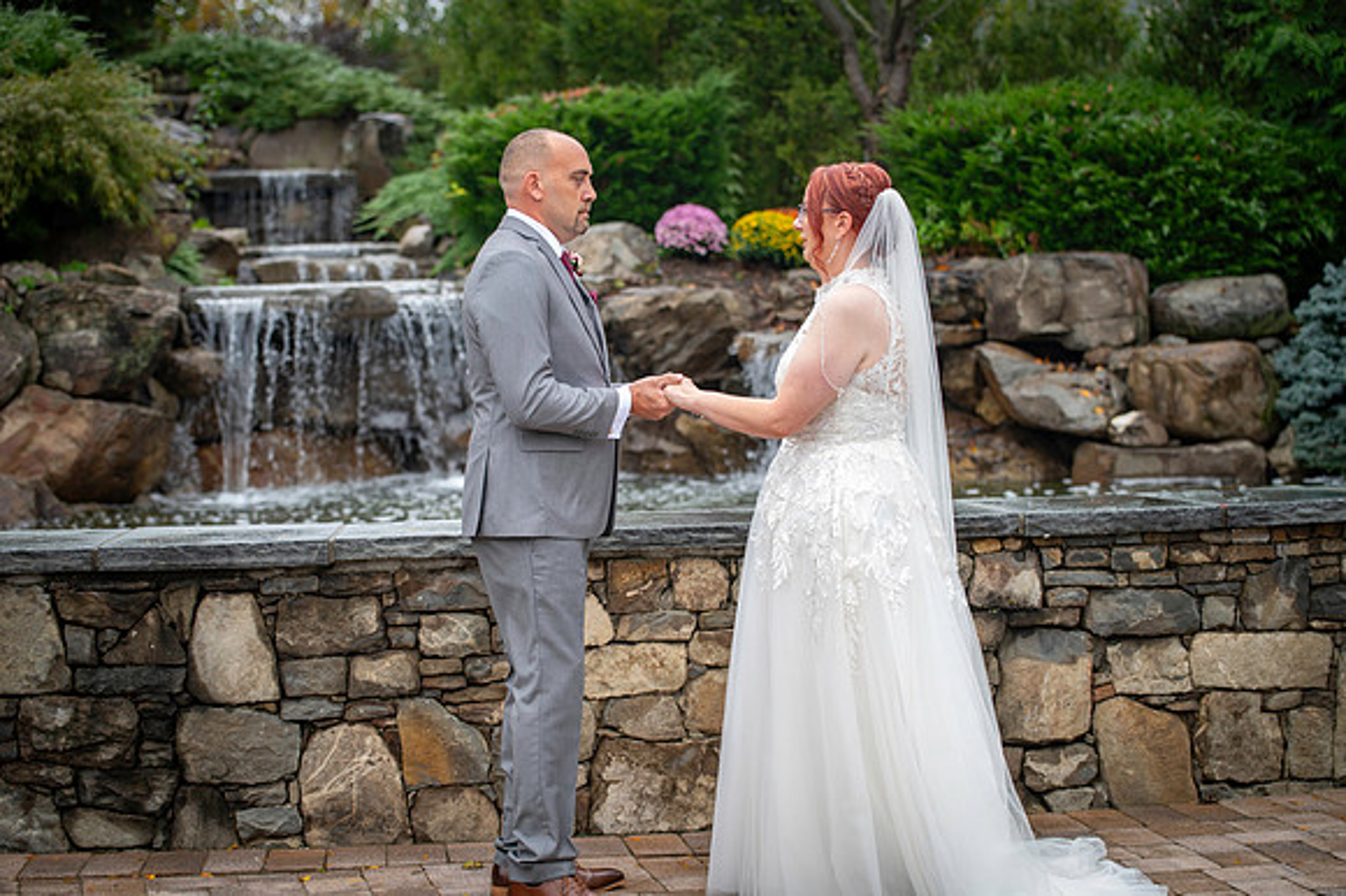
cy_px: 448
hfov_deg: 26.0
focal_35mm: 78
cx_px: 673
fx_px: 2915
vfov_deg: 17.5
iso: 100
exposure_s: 1/125
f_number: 2.8
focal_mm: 78
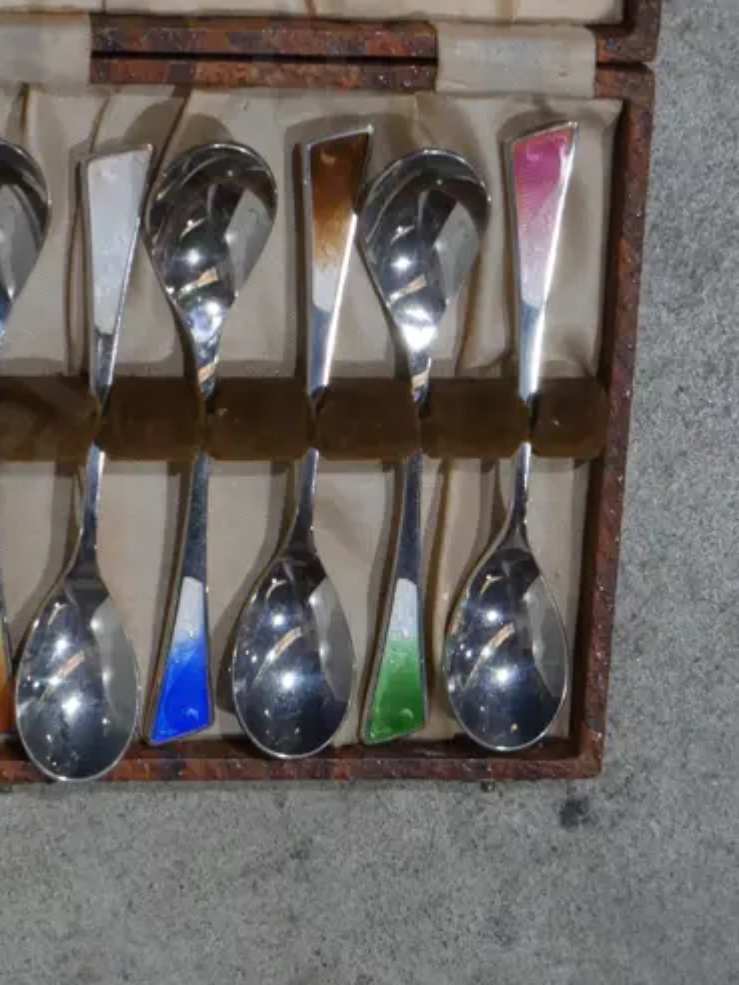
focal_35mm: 125
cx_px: 246
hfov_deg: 11.8
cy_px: 128
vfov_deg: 15.6
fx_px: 3558
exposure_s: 1/60
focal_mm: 30
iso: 640
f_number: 9
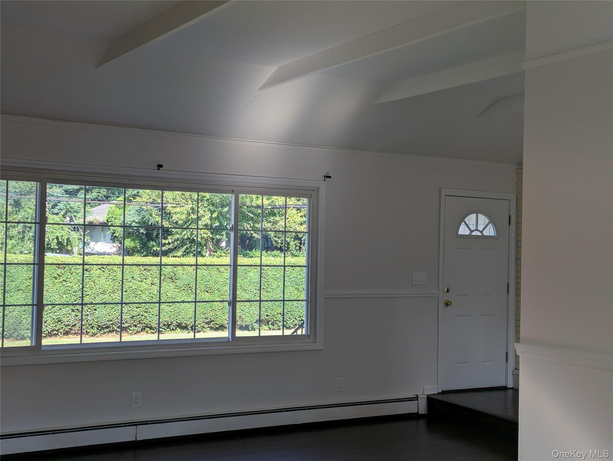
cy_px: 230
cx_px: 306
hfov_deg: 39.6
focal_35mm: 48
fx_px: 851
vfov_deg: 30.3
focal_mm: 6.81
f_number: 1.85
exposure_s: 1/216
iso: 42
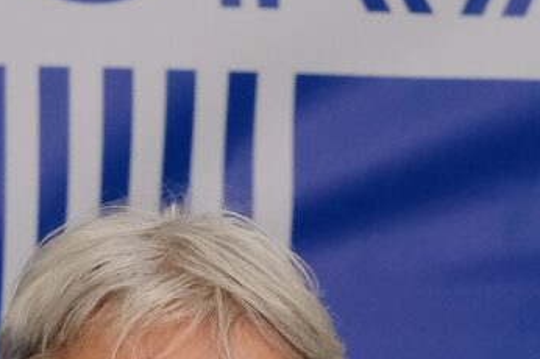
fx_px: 7283
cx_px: 385
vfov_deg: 2.8
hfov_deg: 4.2
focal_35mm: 486
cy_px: 464
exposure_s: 1/250
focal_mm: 80
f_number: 5.6
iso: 2500
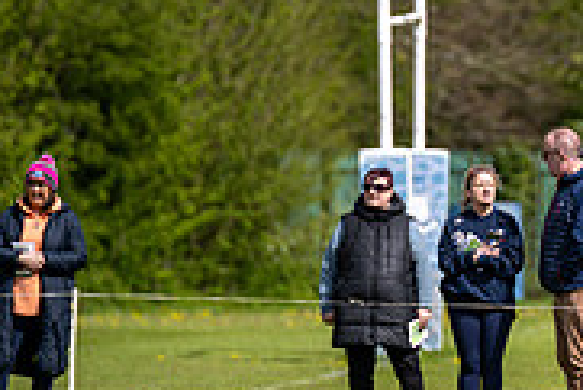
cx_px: 931
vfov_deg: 1.4
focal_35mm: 959
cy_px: 308
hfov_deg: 2.1
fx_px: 15542
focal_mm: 300
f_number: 2.8
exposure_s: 1/5000
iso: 250
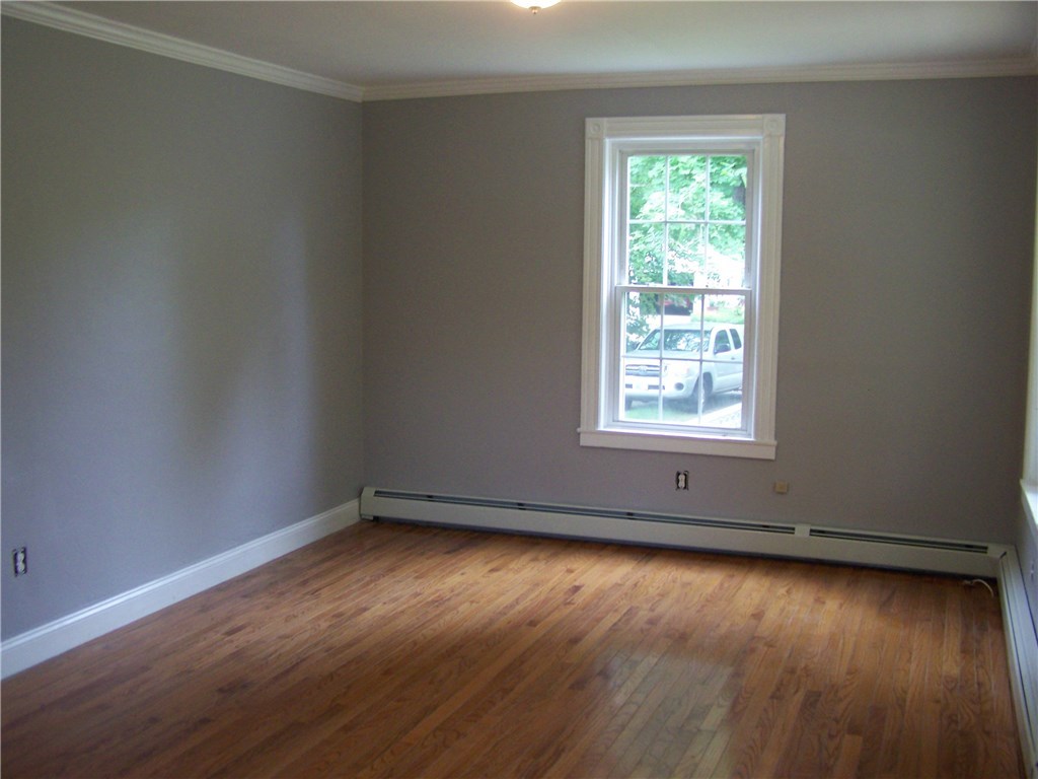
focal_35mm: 38
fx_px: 1139
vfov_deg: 37.7
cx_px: 519
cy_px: 390
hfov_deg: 49.0
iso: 160
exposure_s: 1/25
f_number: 2.8
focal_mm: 6.3
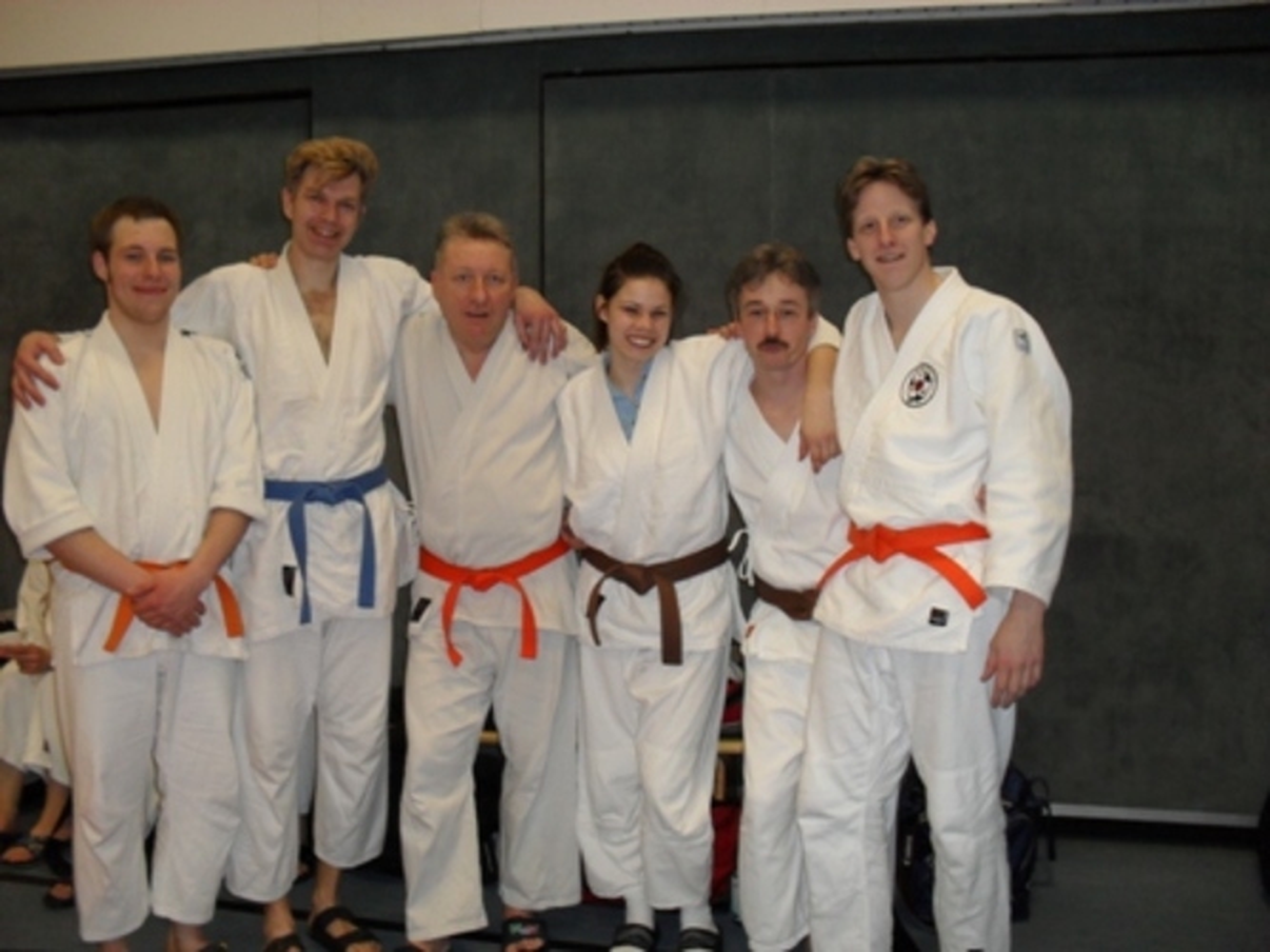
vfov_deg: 40.7
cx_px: 635
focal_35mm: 35
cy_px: 476
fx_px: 1284
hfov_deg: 52.6
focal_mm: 6.3
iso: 200
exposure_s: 1/45
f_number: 3.2
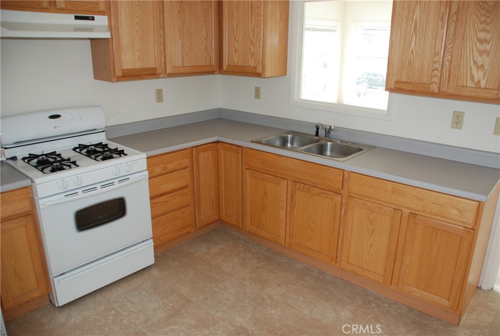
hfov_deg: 67.3
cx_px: 250
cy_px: 168
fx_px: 376
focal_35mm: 27
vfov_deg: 48.1
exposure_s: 1/60
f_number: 3.5
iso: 200
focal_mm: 18
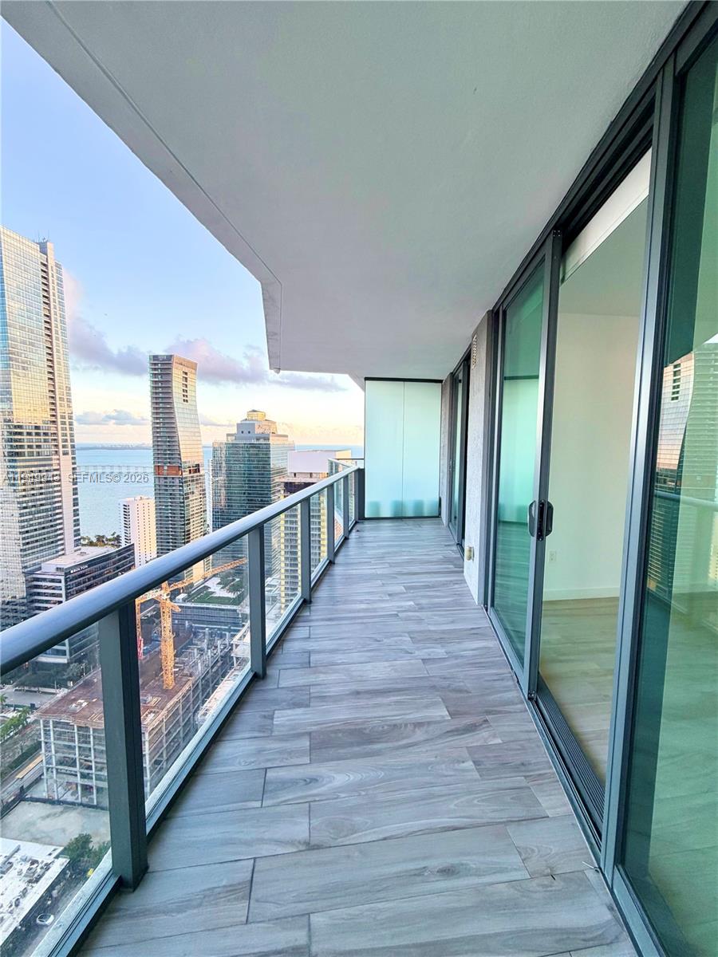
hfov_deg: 85.7
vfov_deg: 102.1
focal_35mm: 14
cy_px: 478
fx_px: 387
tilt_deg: -5.0
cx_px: 359
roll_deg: -1.5
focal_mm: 2.22
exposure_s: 1/120
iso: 80
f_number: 2.2
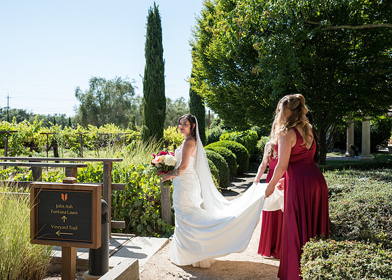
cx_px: 187
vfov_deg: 36.3
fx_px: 427
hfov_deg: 49.3
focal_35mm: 38
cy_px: 134
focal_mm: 35
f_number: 4
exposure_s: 1/500
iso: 125
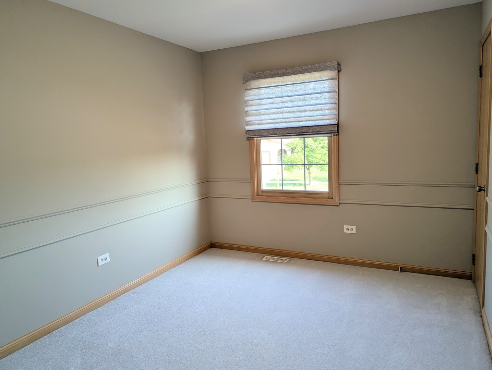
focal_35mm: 24
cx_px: 246
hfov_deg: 71.5
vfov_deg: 56.9
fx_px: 342
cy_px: 185
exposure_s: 1/120
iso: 60
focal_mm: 6.81
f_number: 1.85
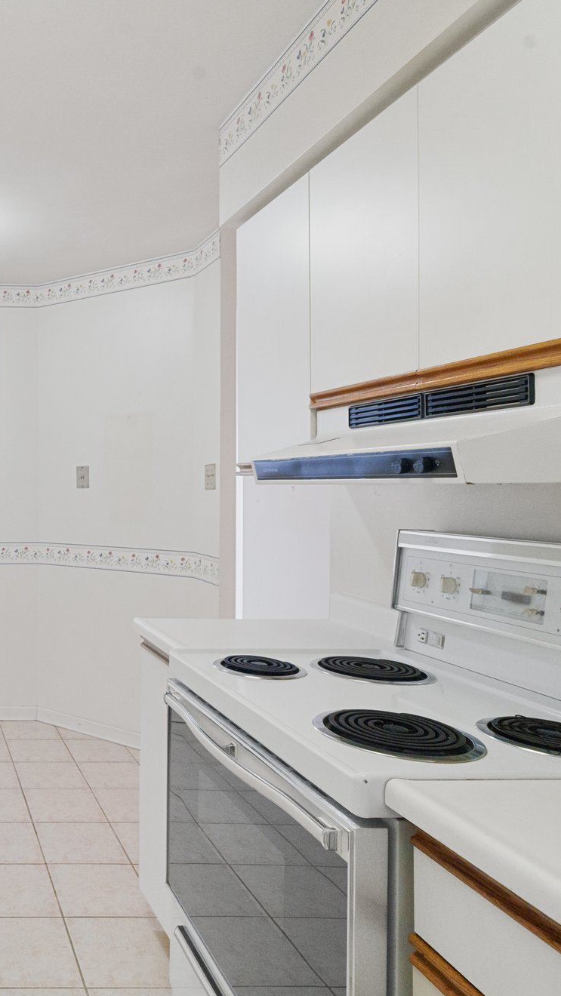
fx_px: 687
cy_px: 498
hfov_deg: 37.2
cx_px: -58
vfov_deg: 71.9
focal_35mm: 26
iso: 12800
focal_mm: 16
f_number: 9
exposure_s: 1/30
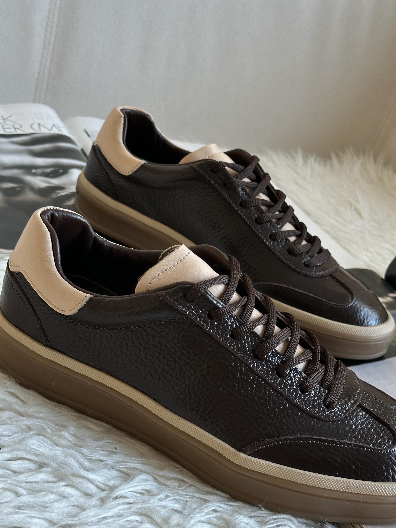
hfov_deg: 25.2
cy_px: 266
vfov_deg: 33.2
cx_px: 220
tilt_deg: -24.7
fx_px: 885
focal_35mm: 58
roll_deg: -20.1
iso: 100
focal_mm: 6.86
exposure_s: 1/60
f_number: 1.78
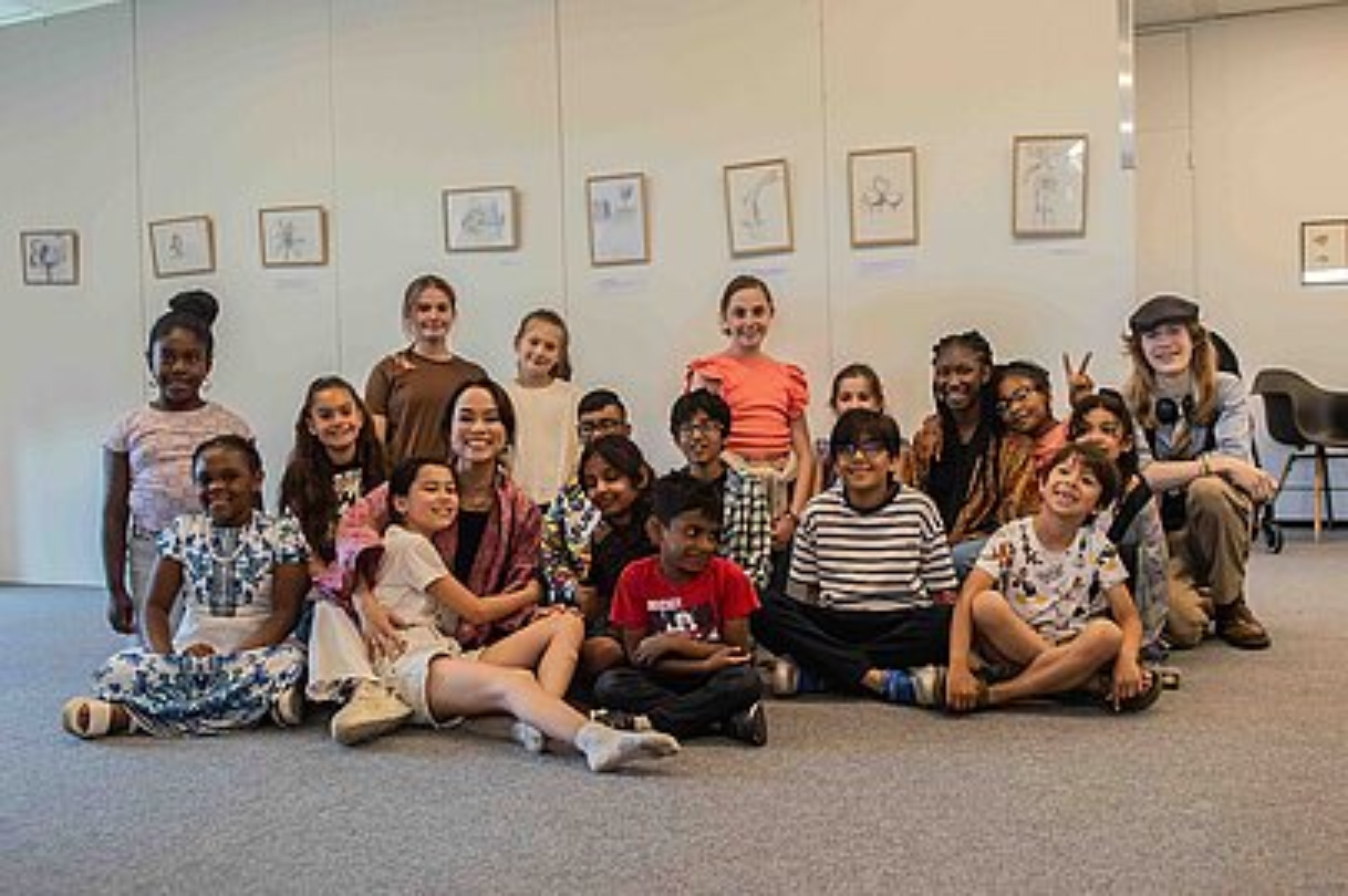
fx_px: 1347
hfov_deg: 53.2
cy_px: 448
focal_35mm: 36
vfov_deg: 36.8
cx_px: 674
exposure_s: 1/320
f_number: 2.8
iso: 800
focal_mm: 24
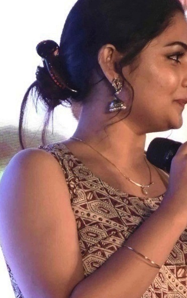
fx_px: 3694
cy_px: 275
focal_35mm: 453
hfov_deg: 2.9
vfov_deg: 4.6
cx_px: 191
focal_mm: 90
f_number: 5.3
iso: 4000
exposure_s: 1/320
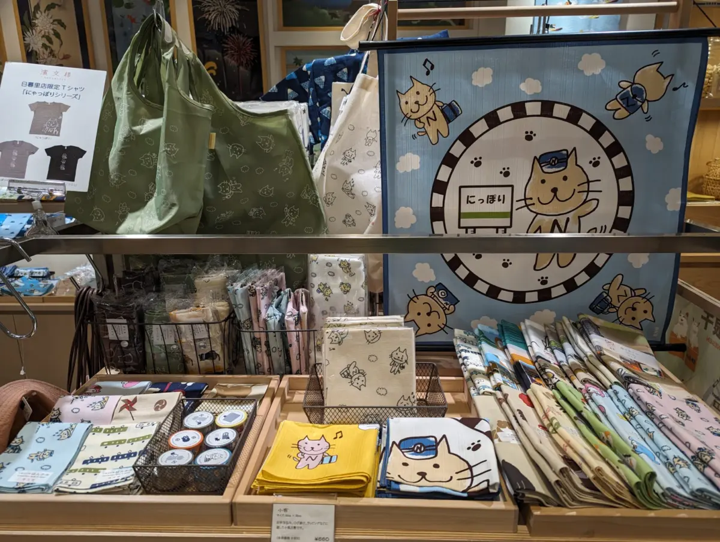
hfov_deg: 71.5
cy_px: 271
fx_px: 500
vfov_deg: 57.0
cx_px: 360
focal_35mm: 24
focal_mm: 6.81
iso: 42
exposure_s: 1/140
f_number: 1.85
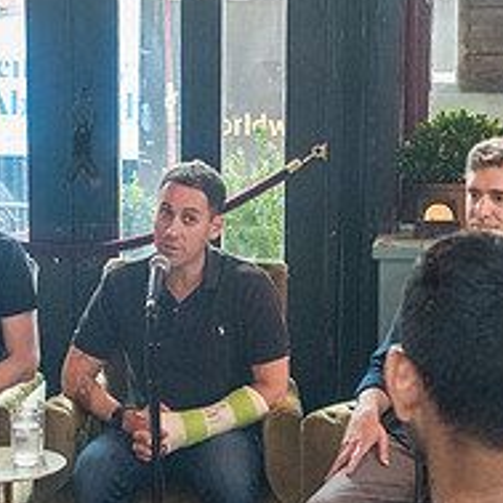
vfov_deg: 15.9
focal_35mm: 109
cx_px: 204
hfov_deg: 16.0
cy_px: 339
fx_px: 1792
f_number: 4.5
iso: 4000
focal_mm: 35
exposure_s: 1/200
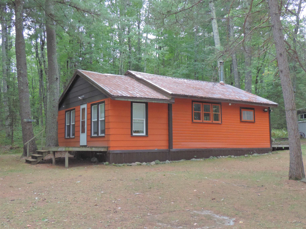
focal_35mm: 40
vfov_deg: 36.0
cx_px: 153
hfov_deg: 46.8
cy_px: 114
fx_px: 354
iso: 800
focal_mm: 7.1
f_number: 3.3
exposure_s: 1/320
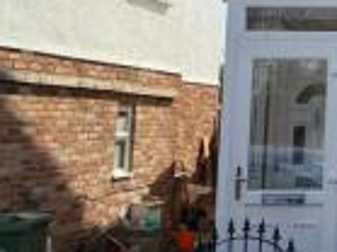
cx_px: 491
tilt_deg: +6.7
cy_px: 25
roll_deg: +0.1
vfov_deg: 19.8
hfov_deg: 22.4
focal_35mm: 73
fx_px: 710
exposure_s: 1/3759
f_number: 1.78
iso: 80
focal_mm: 6.76
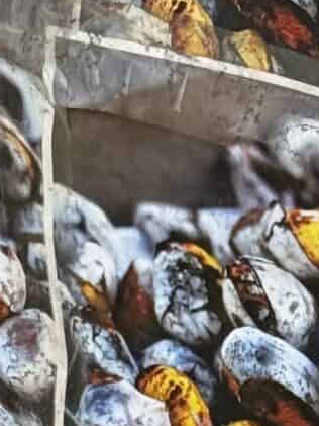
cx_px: 412
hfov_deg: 5.1
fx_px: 3586
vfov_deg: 6.7
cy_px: -151
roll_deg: -0.6
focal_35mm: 292
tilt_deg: -25.2
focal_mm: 6.76
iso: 80
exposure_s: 1/975
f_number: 1.78
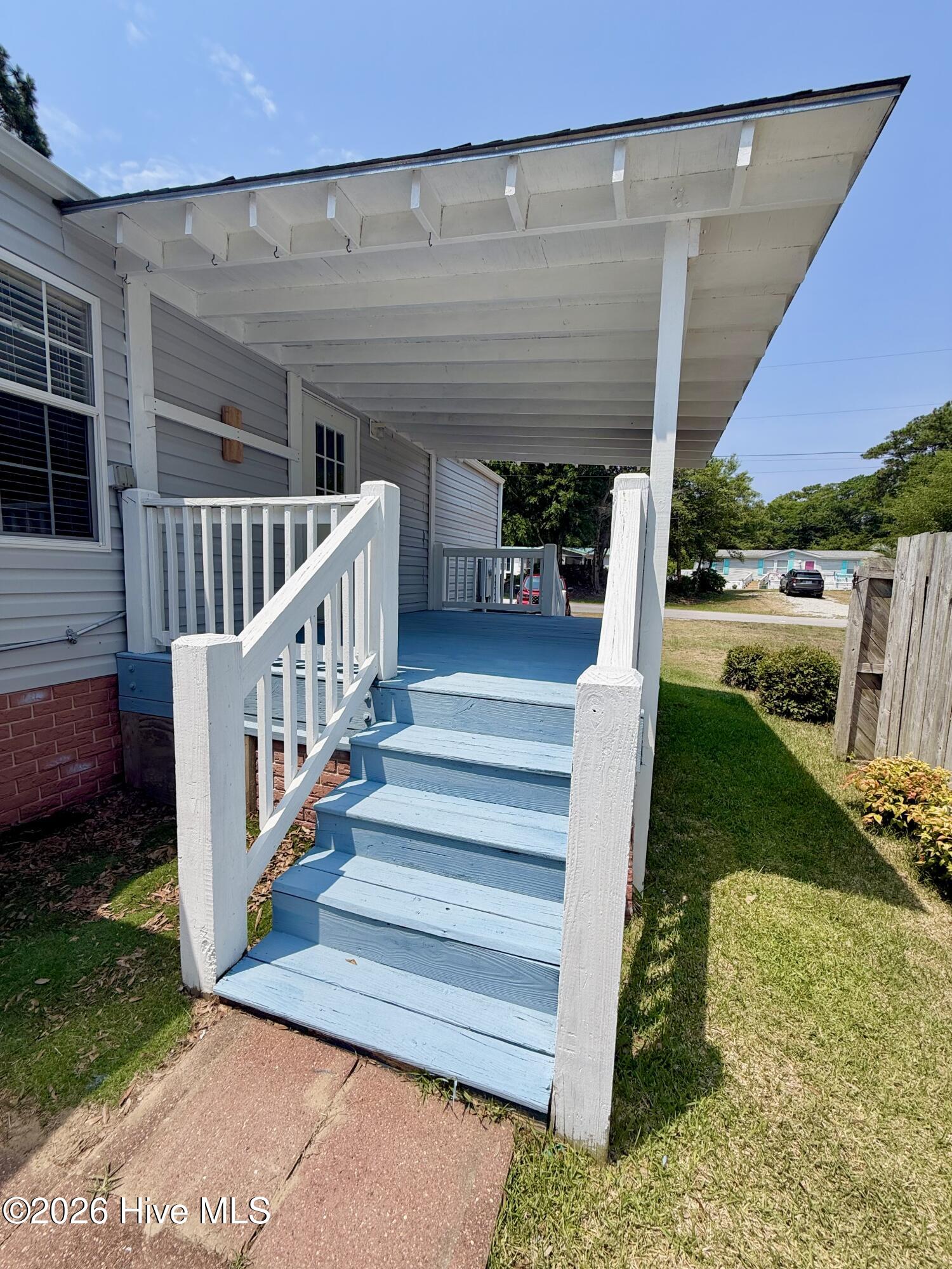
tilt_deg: -6.3
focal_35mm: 14
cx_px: 476
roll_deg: -1.6
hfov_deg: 85.7
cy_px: 634
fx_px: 513
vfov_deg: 102.1
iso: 20
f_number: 2.2
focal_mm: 2.22
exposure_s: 1/1105
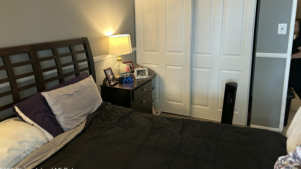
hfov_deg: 66.1
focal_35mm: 29
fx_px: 231
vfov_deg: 40.0
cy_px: 66
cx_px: 148
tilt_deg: -10.4
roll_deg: +0.5
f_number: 1.5
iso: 250
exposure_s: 1/60
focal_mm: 5.7
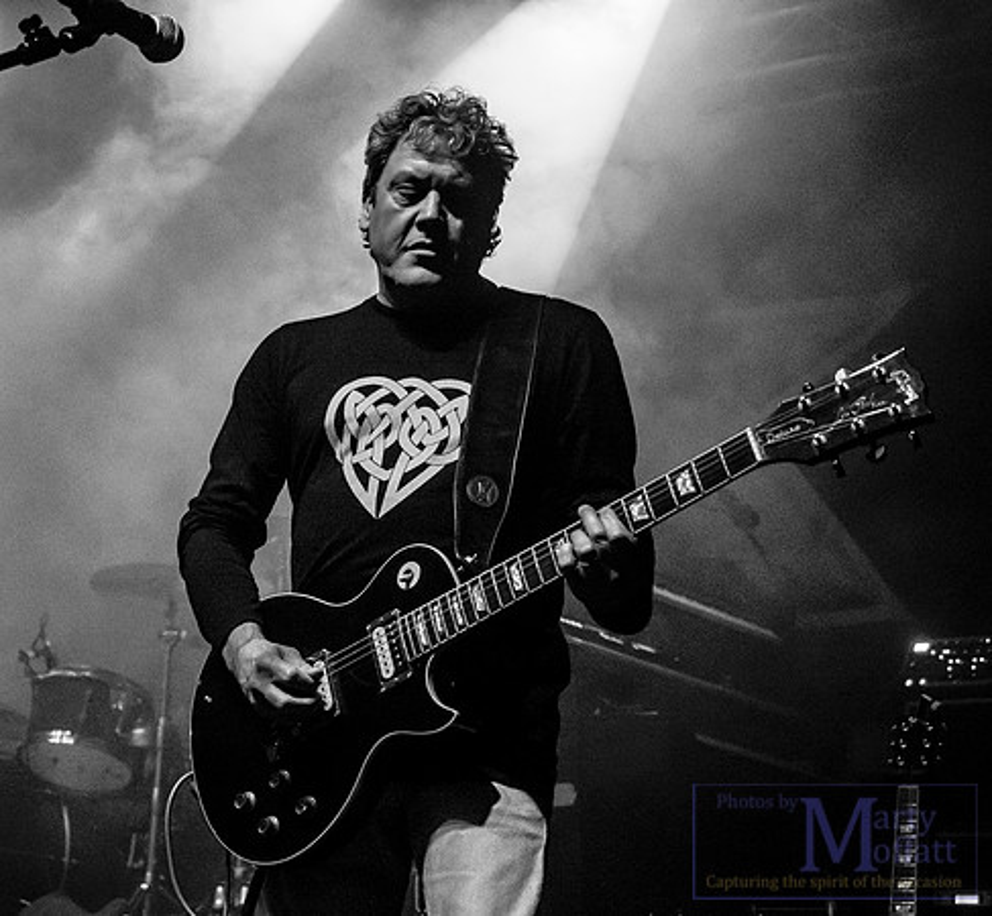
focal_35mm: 63
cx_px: 381
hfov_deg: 28.1
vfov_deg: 26.1
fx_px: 1977
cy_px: 458
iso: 1600
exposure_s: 1/125
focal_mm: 28
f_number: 2.8
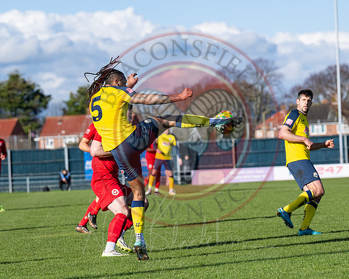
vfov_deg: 7.6
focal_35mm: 203
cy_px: 140
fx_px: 2094
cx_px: 174
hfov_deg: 9.5
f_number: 4
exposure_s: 1/6400
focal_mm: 120
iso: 400
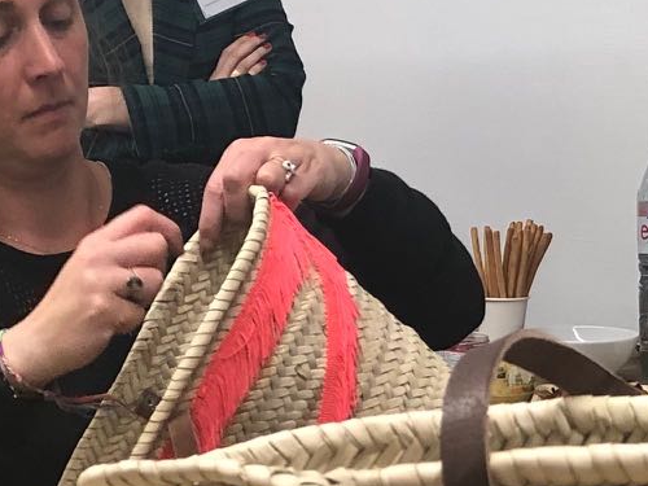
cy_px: 568
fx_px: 2115
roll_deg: +0.7
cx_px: 469
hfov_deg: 17.3
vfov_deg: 12.8
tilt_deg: -13.9
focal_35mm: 113
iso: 160
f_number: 1.8
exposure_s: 1/100
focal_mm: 4
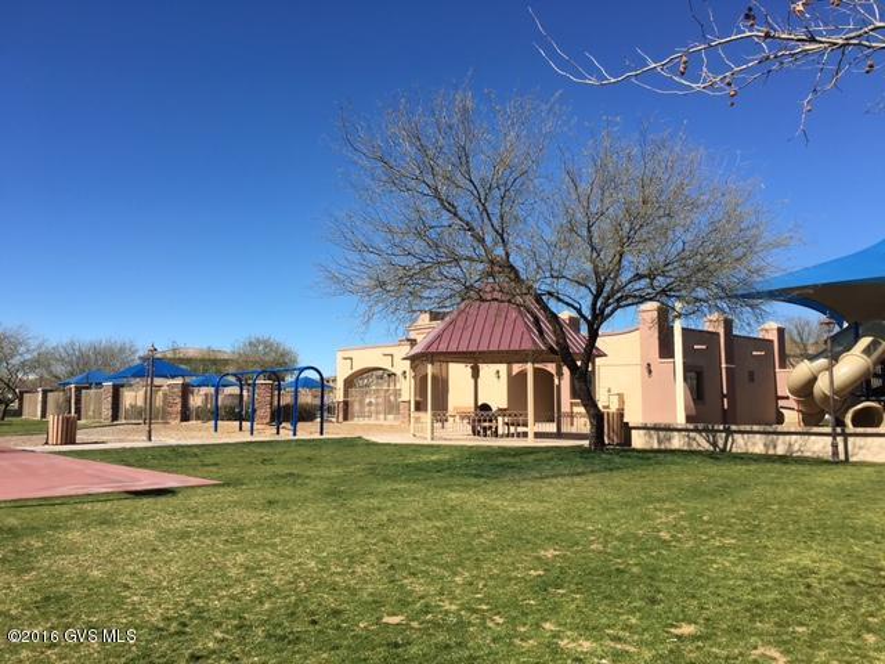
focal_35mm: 29
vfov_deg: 48.2
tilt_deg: +7.5
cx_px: 442
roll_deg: -0.9
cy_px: 332
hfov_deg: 61.7
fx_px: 741
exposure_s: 1/1672
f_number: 2.2
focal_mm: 4.15
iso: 25
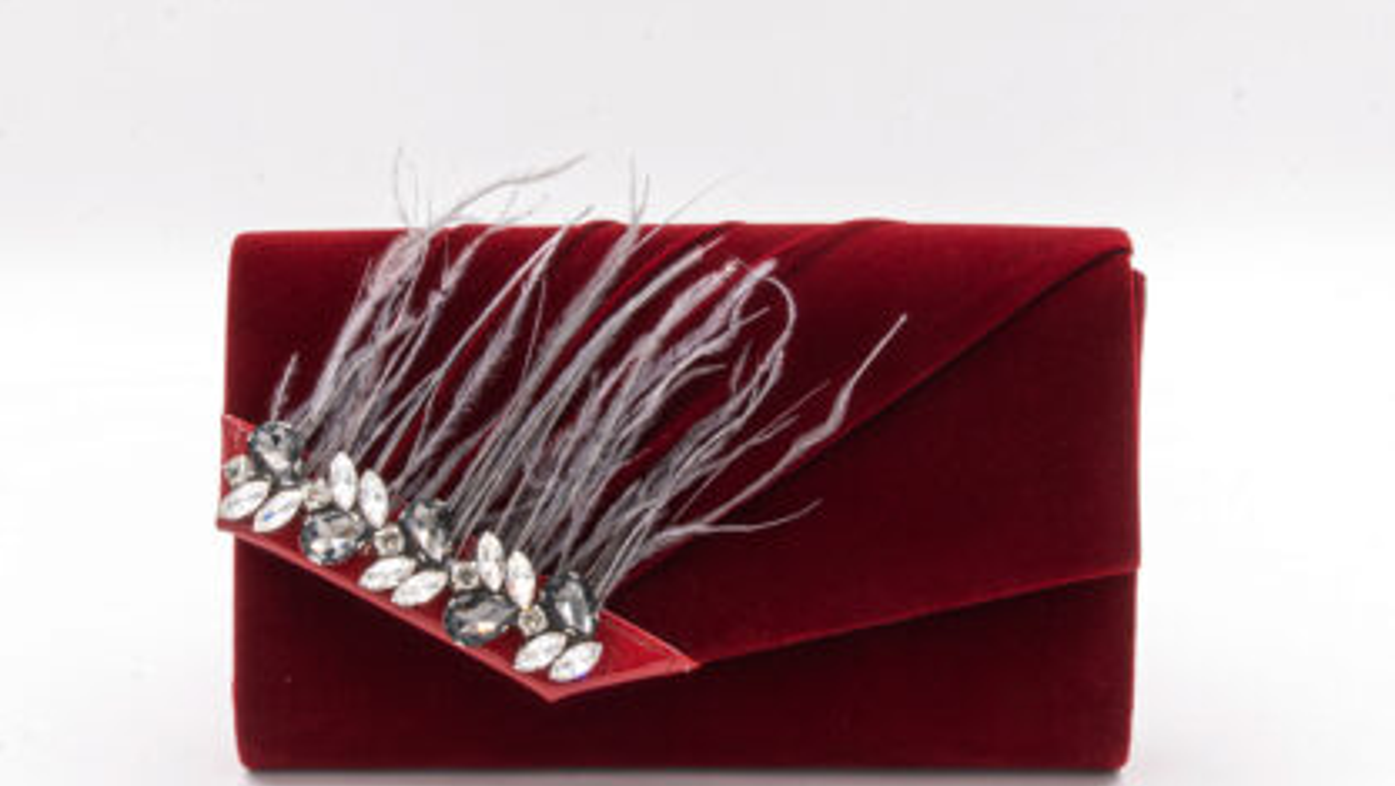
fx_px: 2849
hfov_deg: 27.5
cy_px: 455
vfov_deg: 15.7
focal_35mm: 77
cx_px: 699
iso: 80
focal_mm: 49
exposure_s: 1/10
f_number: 22
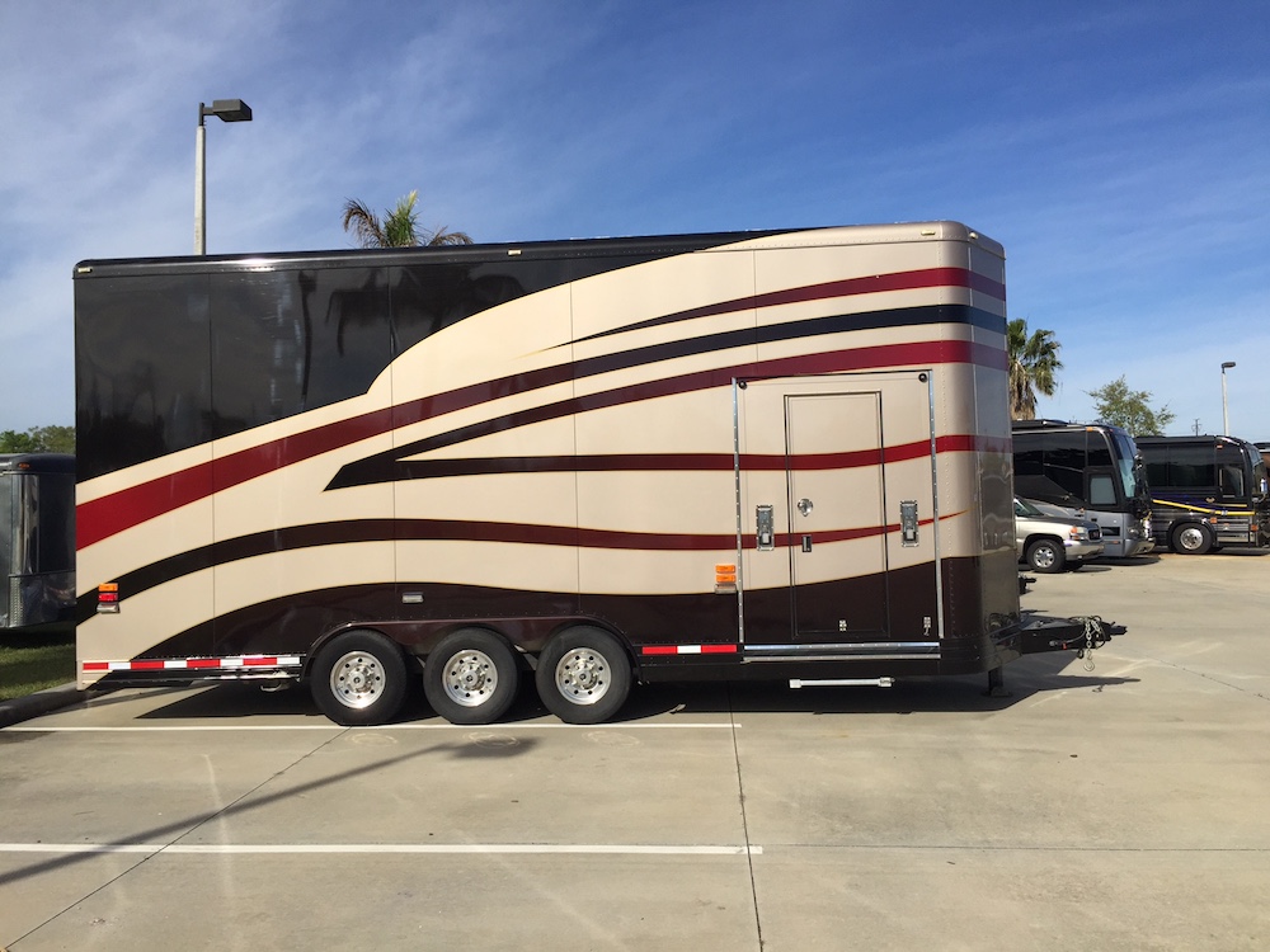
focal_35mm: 29
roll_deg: -0.8
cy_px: 476
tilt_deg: +3.9
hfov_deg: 61.7
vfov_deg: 48.2
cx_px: 635
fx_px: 1064
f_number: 2.2
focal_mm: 4.15
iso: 32
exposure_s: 1/2825
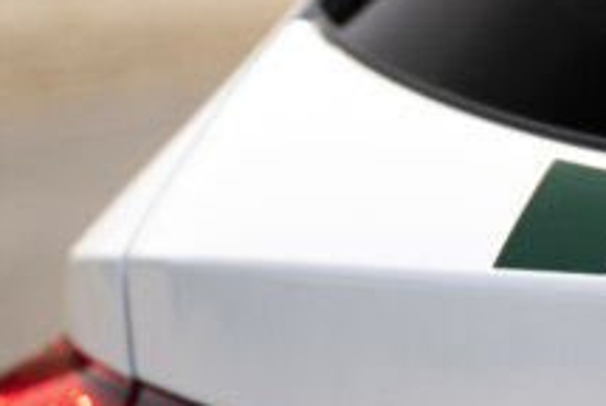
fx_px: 2764
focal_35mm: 164
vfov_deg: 8.4
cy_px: 299
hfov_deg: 12.1
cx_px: 848
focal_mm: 46
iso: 32
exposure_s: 1/320
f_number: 2.8
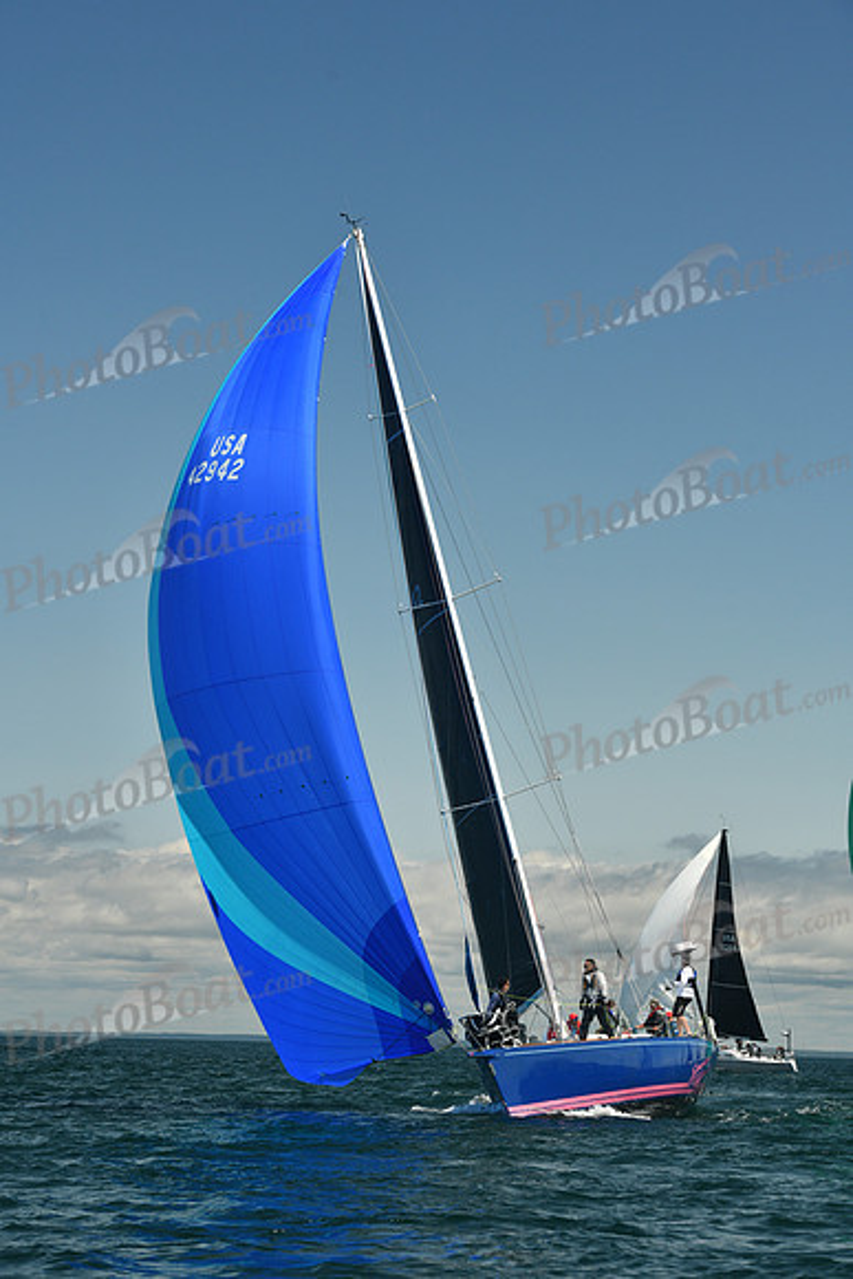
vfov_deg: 22.1
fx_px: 3268
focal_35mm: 92
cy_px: 640
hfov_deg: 14.9
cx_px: 426
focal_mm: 92
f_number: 8
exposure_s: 1/640
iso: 320
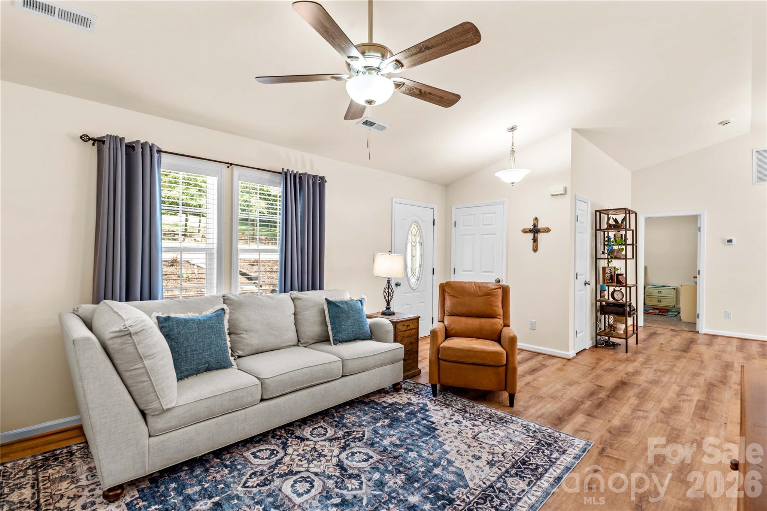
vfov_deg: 73.7
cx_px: 384
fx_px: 341
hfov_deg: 96.8
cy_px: 256
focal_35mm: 16
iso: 100
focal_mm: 16
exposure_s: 1/2
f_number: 8
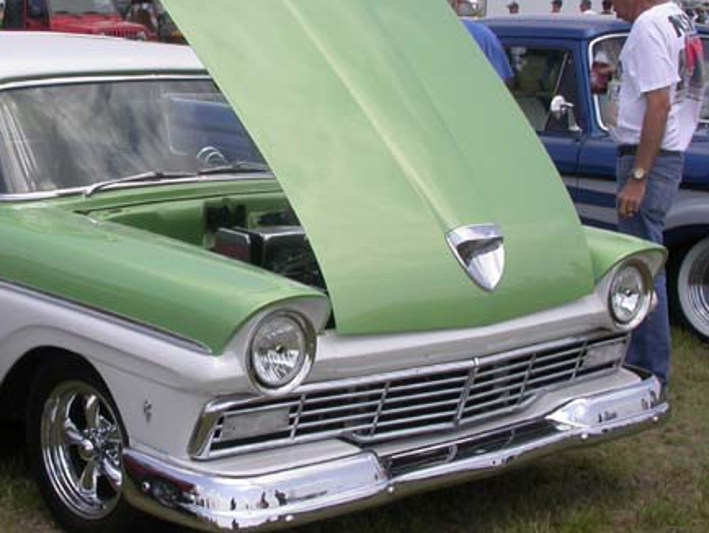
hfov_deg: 27.4
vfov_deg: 21.0
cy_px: 201
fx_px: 1435
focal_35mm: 70
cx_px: 170
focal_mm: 7.85
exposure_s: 1/305
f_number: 7.5
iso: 100
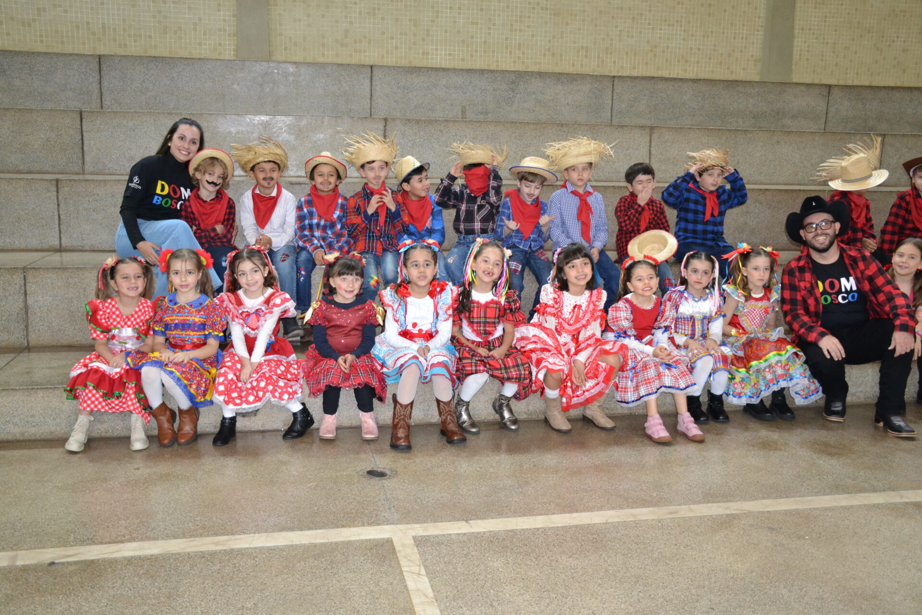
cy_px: 308
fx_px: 845
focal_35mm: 33
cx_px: 461
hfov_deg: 57.2
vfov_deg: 40.0
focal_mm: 22
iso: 2000
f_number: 3.5
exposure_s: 1/60
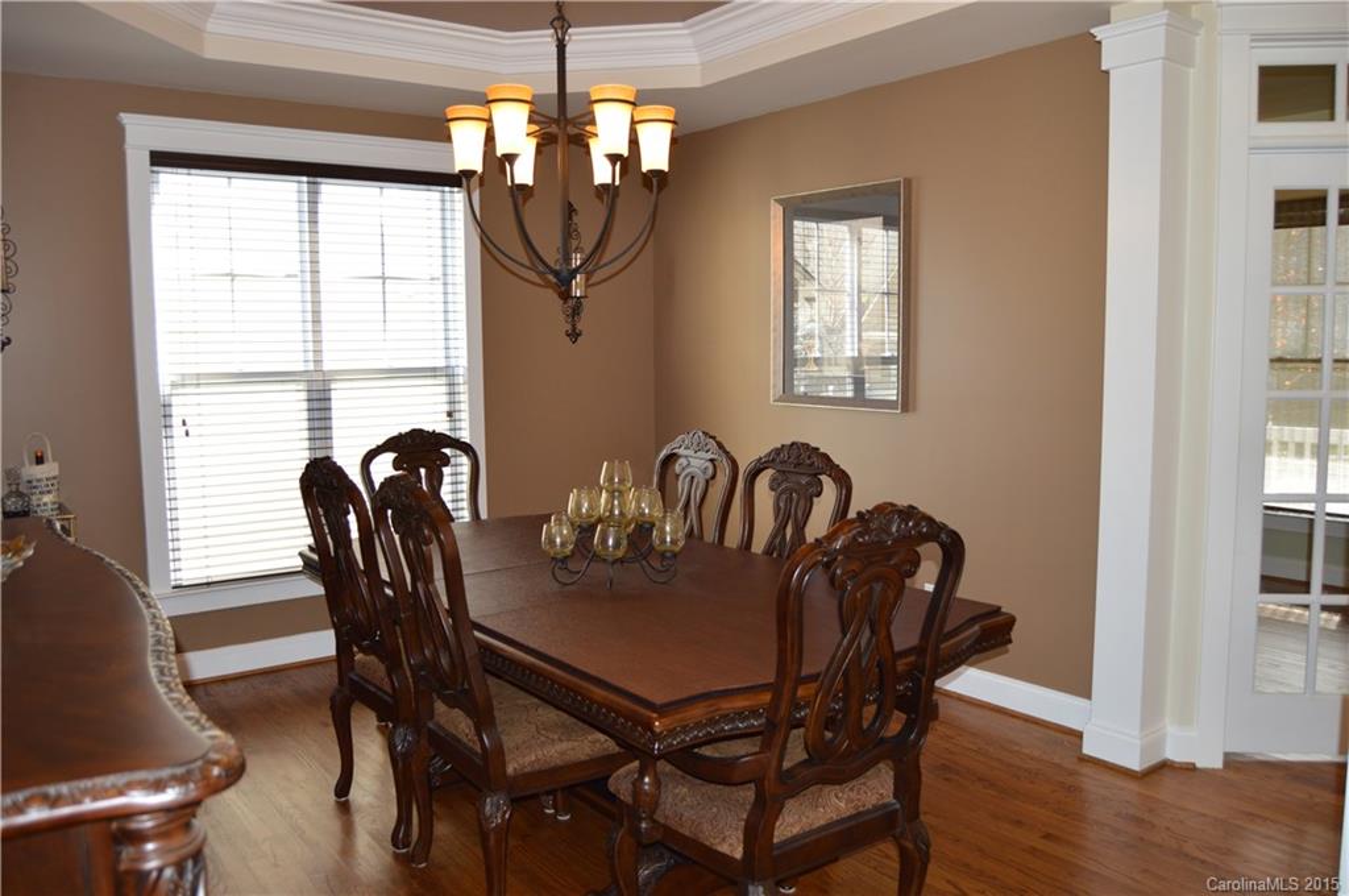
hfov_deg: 67.4
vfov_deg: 47.8
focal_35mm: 27
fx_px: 1010
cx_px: 674
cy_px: 448
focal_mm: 18
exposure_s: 1/100
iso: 400
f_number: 4
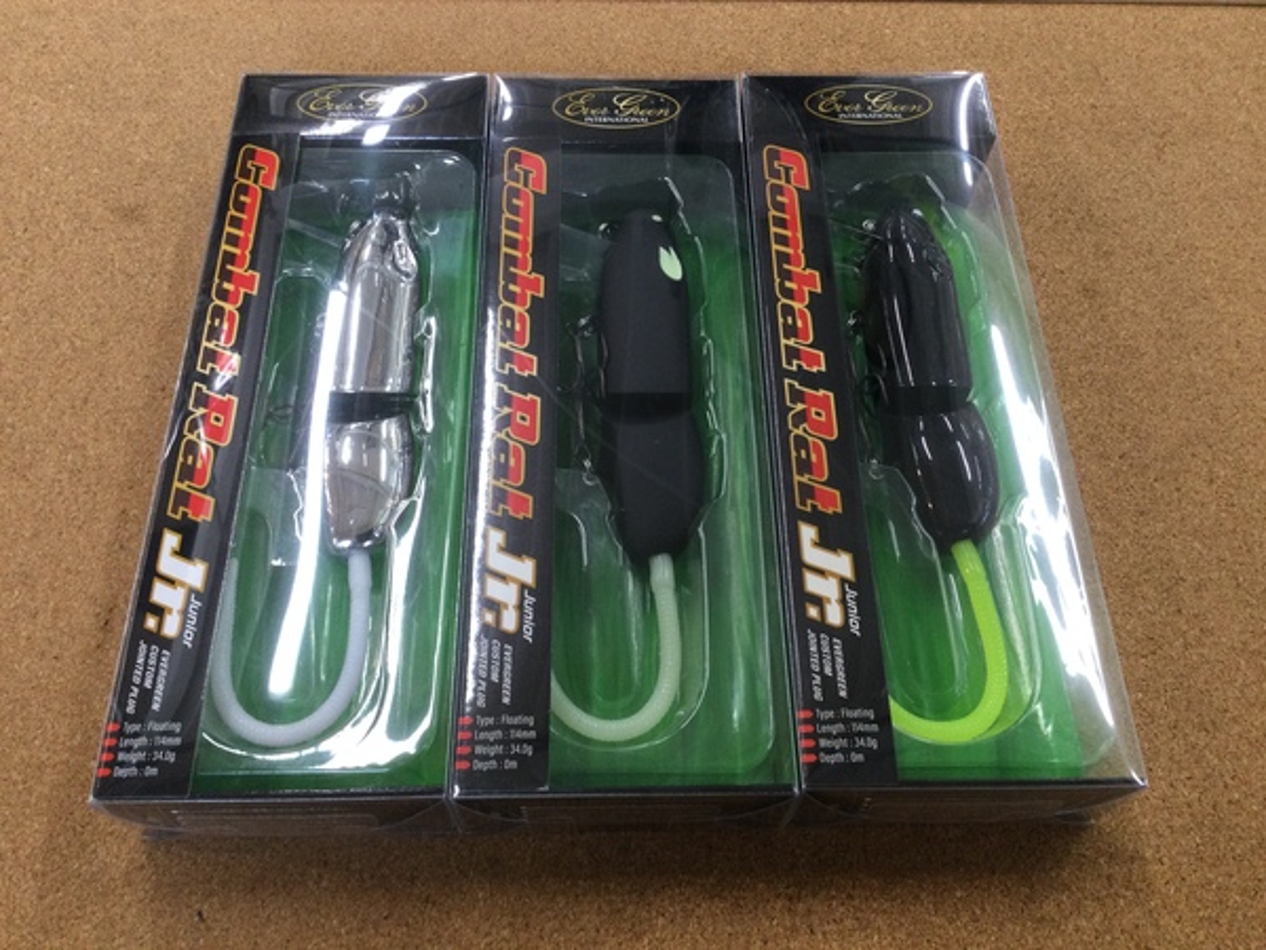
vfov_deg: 45.4
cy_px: 475
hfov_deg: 58.4
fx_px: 1134
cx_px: 633
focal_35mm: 31
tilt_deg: -60.3
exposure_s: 1/30
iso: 40
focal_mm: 3.3
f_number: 2.4
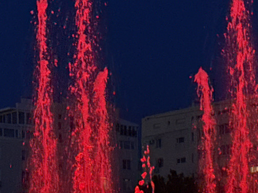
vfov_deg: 7.7
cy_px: 277
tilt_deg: +2.3
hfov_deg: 10.3
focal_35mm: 189
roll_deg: +0.5
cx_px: 294
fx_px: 1409
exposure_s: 1/33
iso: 500
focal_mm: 6.76
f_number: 1.78
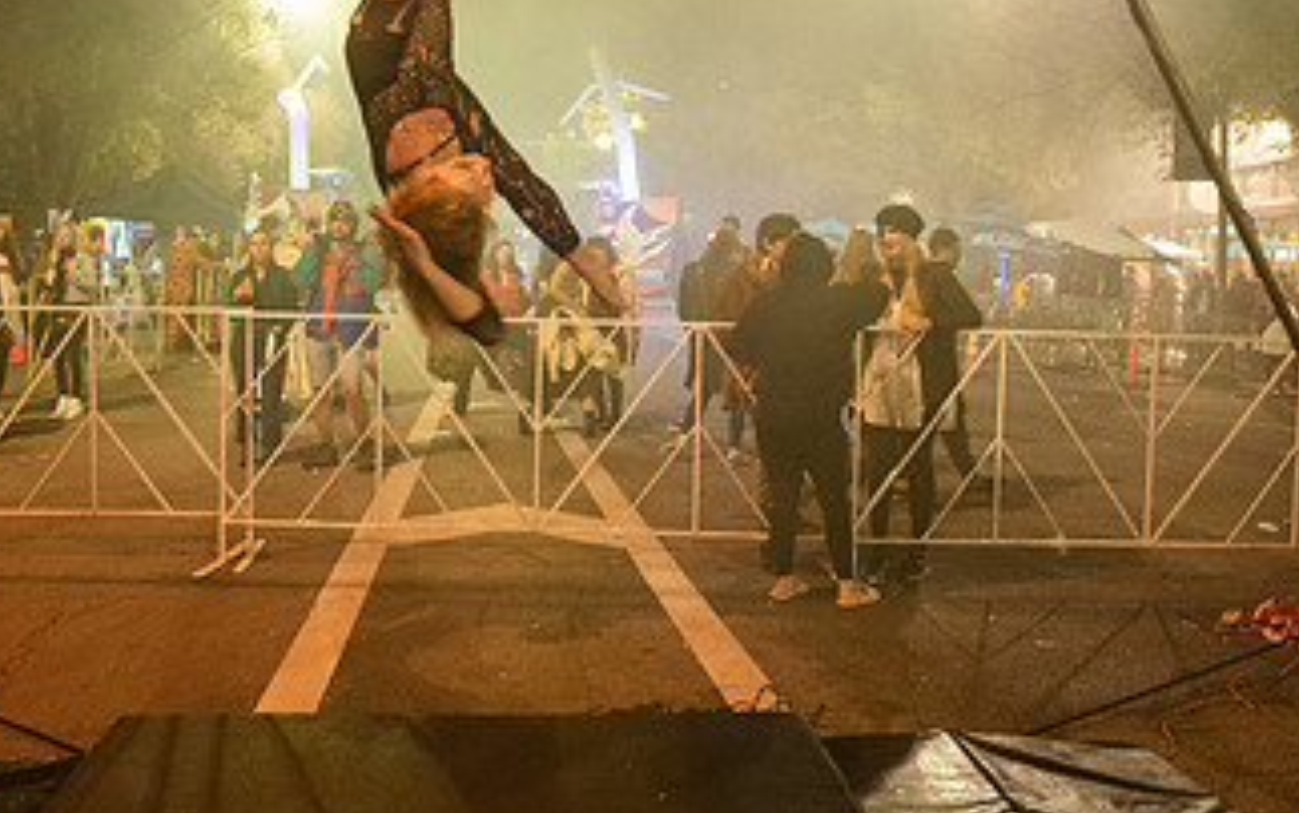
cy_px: 292
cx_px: 591
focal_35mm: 44
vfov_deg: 29.1
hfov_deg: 45.2
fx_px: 1558
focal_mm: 24
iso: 2000
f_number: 3.5
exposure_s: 1/40
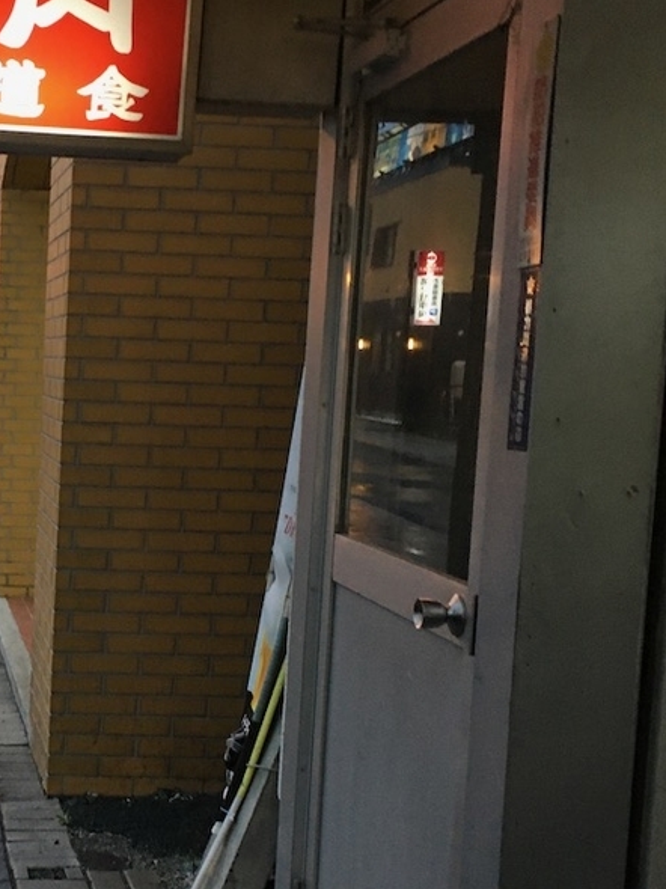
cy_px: 530
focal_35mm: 59
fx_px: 1515
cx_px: -6
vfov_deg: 32.6
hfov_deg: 23.7
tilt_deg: -6.4
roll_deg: -3.3
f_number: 2.2
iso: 100
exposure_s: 1/30
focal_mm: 4.15
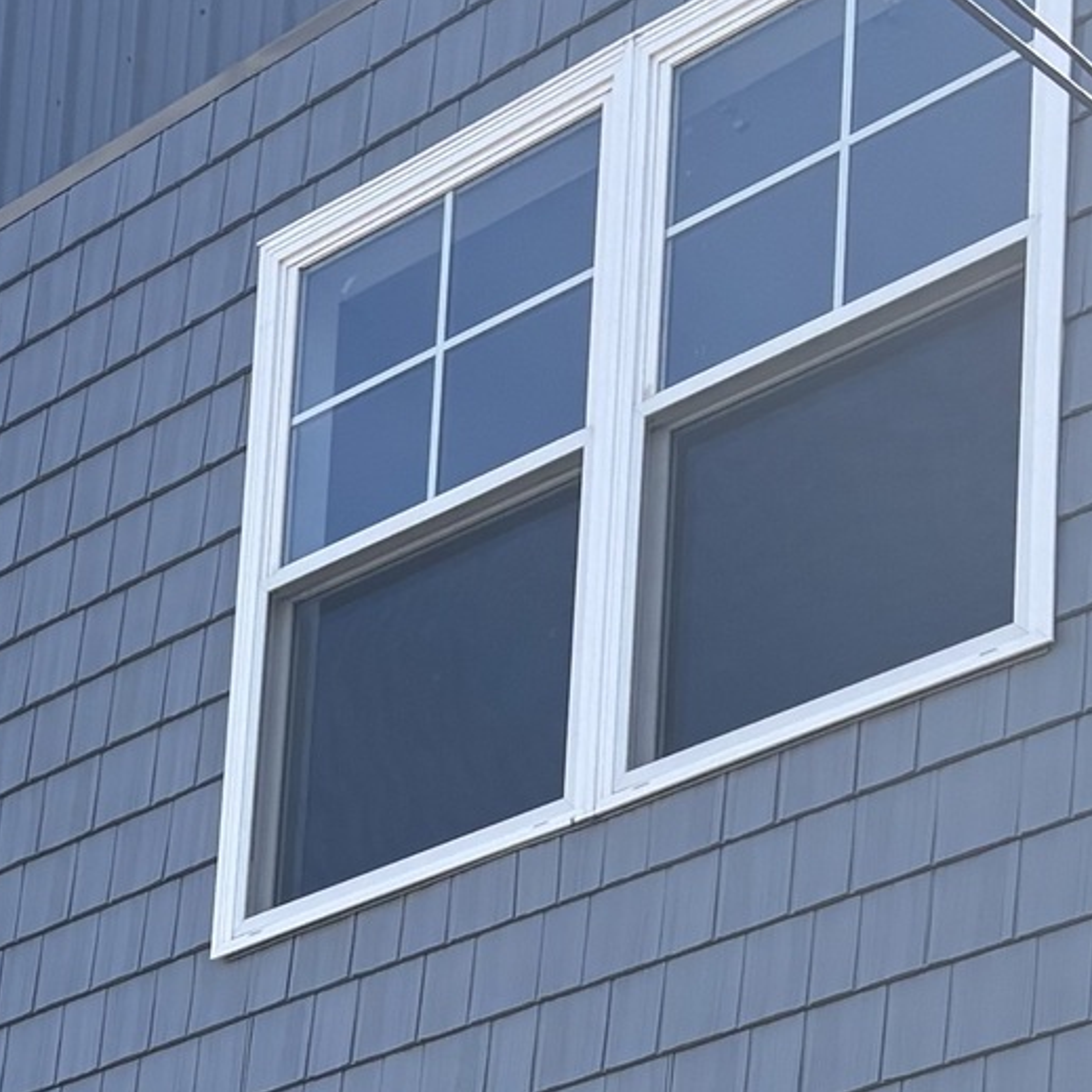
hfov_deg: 17.1
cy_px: 1969
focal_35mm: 102
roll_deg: -3.7
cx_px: 507
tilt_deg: +9.1
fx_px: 3640
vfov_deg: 14.9
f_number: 1.6
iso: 50
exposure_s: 1/1080
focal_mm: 5.96
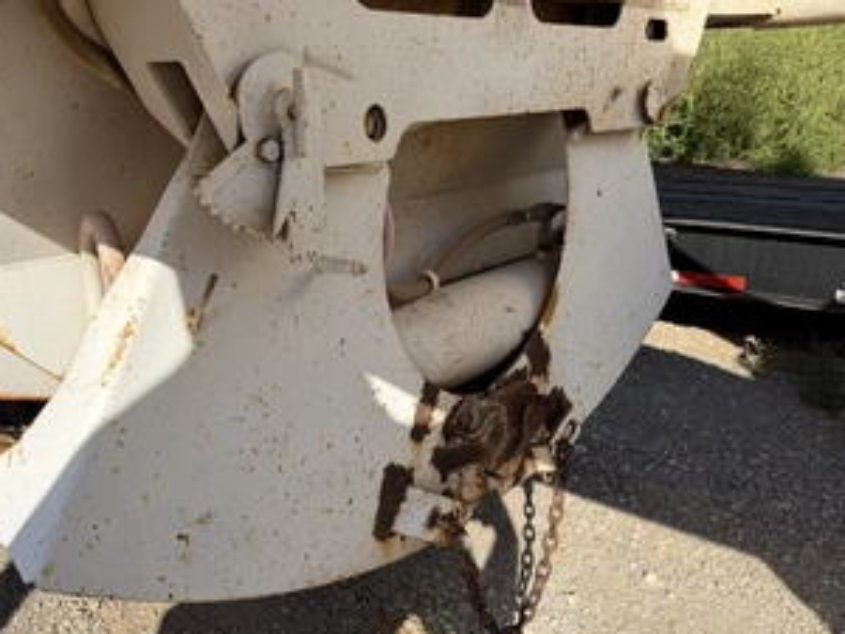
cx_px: 417
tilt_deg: -18.8
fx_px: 781
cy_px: 355
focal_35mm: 32
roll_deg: +3.0
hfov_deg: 56.8
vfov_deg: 44.1
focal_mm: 6.76
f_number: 1.78
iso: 80
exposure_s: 1/4167
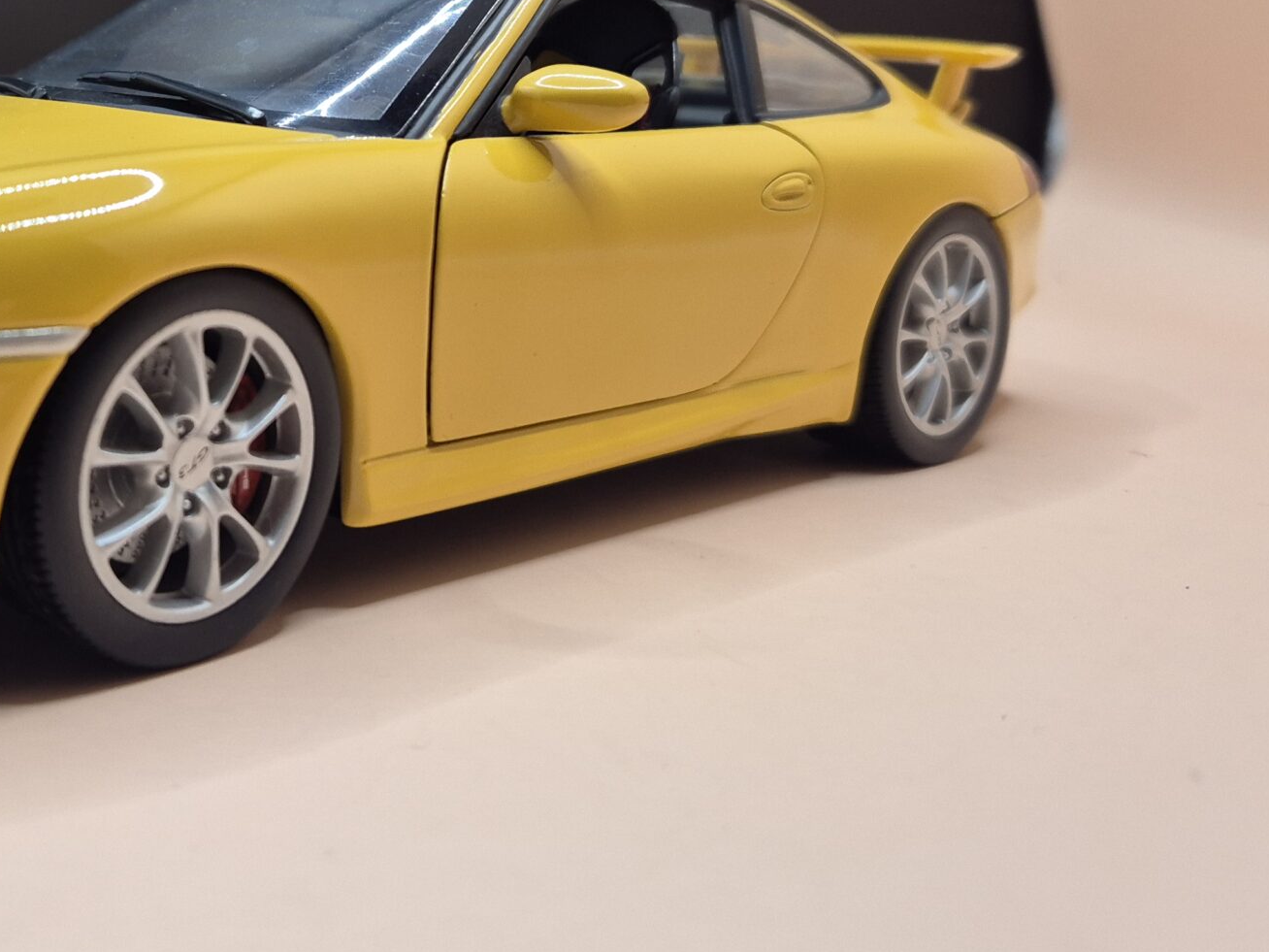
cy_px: 140
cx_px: 235
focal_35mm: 45
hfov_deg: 40.2
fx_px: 1650
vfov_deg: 31.0
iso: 64
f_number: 1.8
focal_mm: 5.4
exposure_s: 1/180
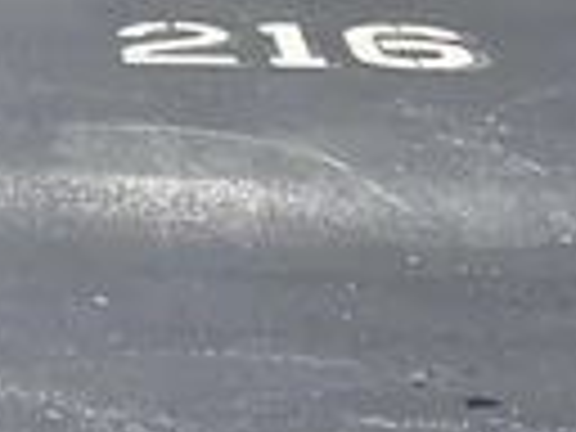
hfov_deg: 9.1
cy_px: -616
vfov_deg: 6.8
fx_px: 3461
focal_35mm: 208
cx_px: -432
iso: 50
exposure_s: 1/5882
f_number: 1.5
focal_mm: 5.7
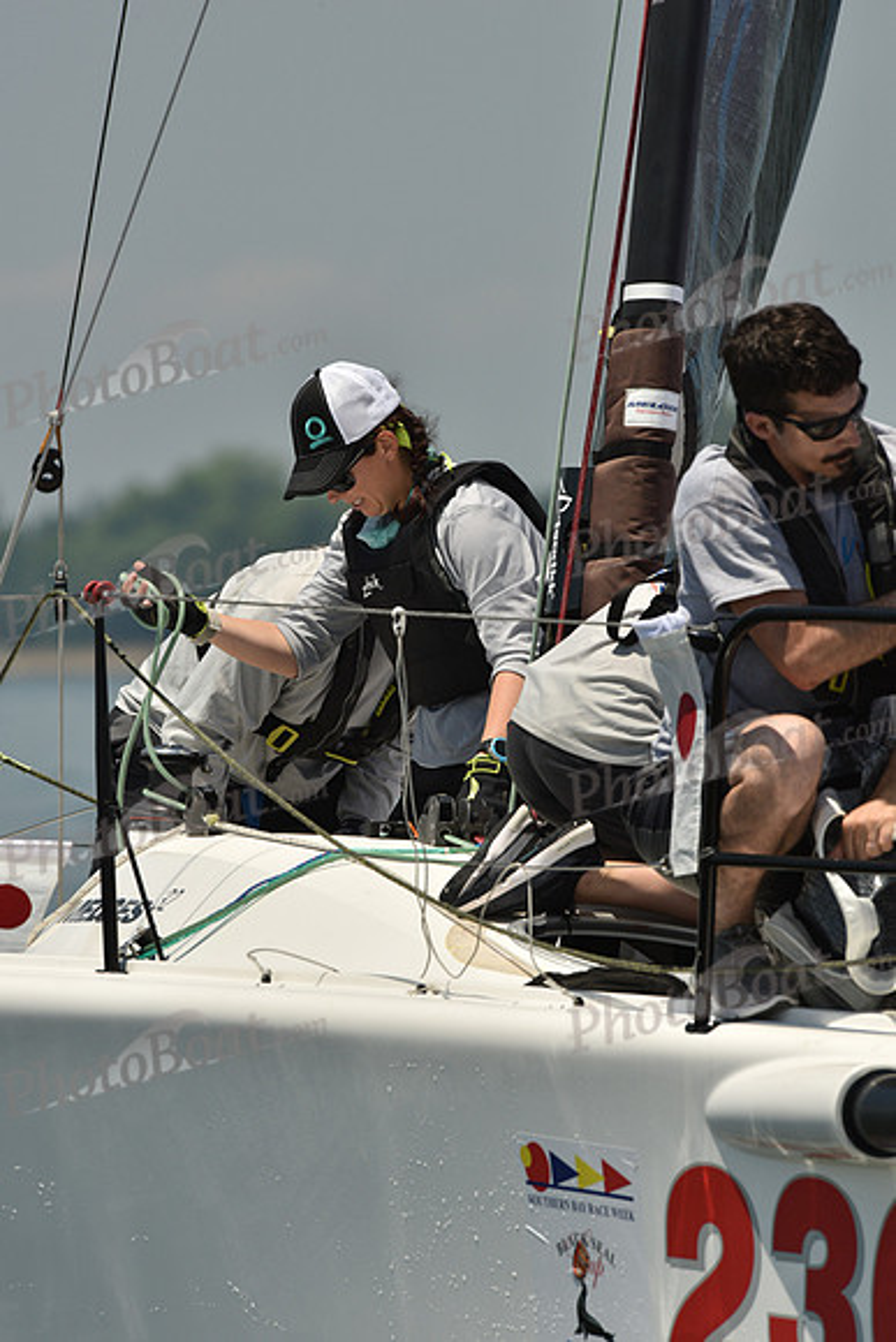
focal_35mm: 600
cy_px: 671
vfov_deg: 3.4
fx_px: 22385
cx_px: 448
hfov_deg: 2.3
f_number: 13
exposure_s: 1/1000
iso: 320
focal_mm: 600
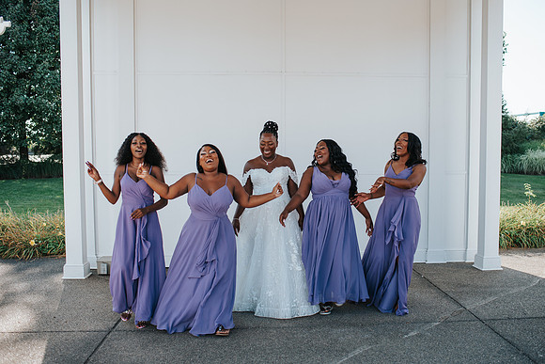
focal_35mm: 38
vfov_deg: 35.0
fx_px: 577
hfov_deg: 50.5
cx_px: 293
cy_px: 182
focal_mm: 35
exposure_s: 1/640
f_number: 2.8
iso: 100
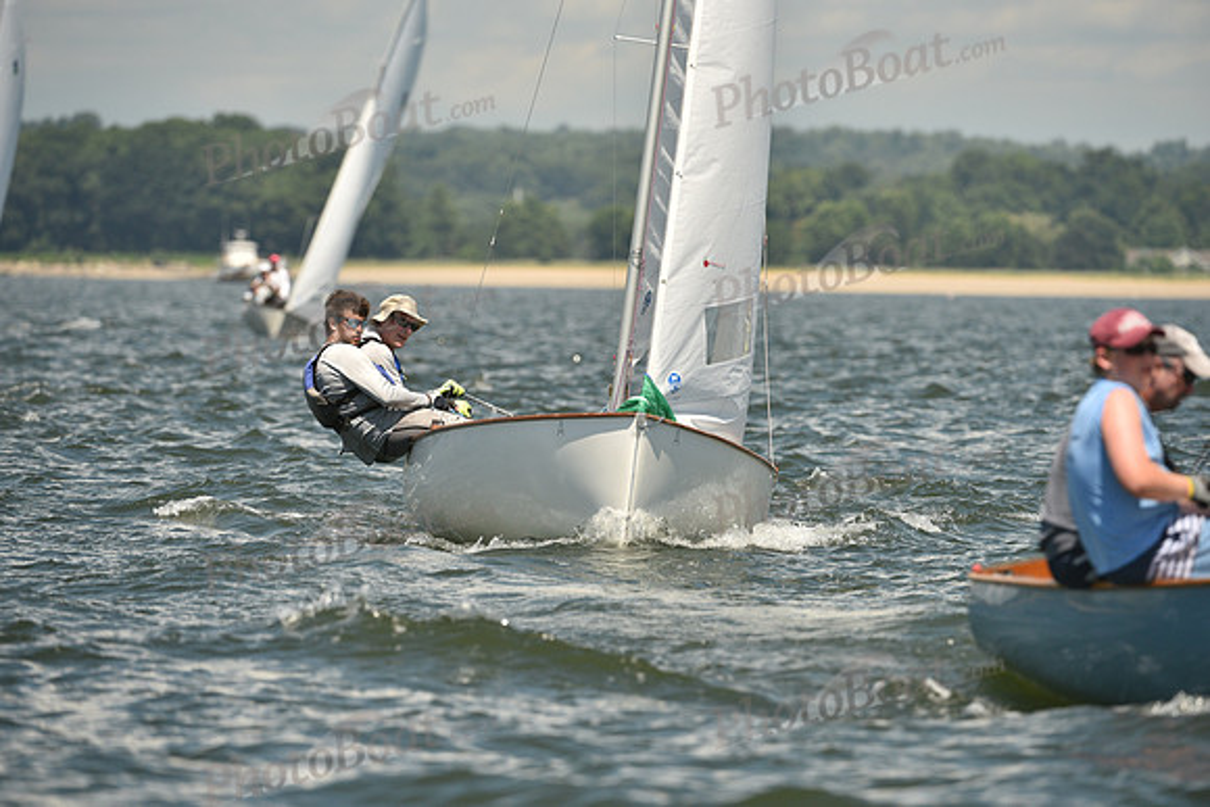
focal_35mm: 340
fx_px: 11430
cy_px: 404
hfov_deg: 6.1
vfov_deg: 4.0
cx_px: 605
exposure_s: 1/1600
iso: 250
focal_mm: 340
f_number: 5.6
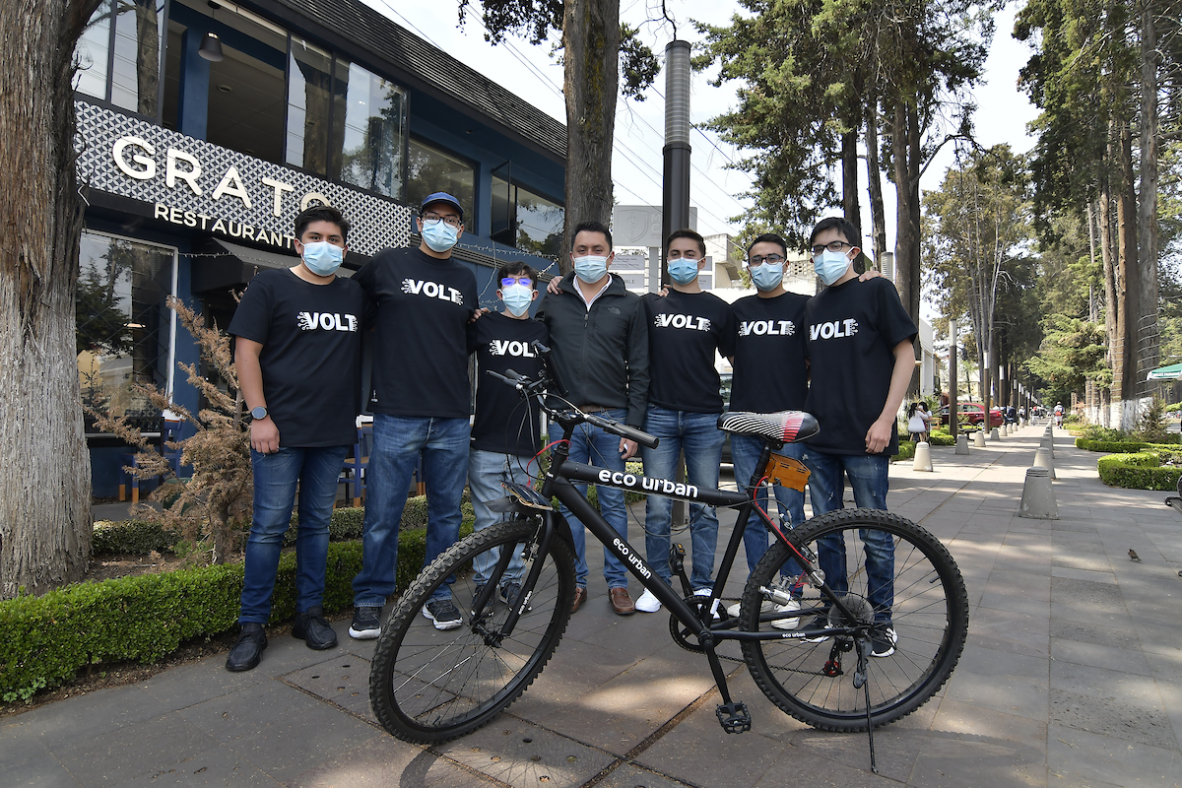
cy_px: 394
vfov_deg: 63.2
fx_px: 640
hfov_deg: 85.4
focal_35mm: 20
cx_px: 591
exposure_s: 1/200
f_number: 5.6
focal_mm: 13
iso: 100
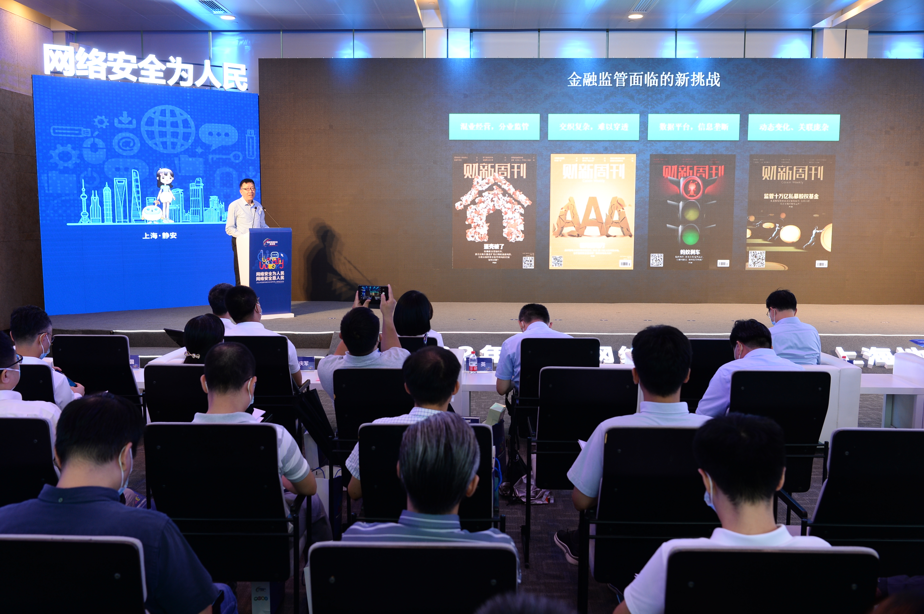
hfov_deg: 55.8
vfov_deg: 38.8
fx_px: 872
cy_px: 307
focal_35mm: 34
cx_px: 462
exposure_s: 1/60
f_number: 5.6
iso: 500
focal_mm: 34
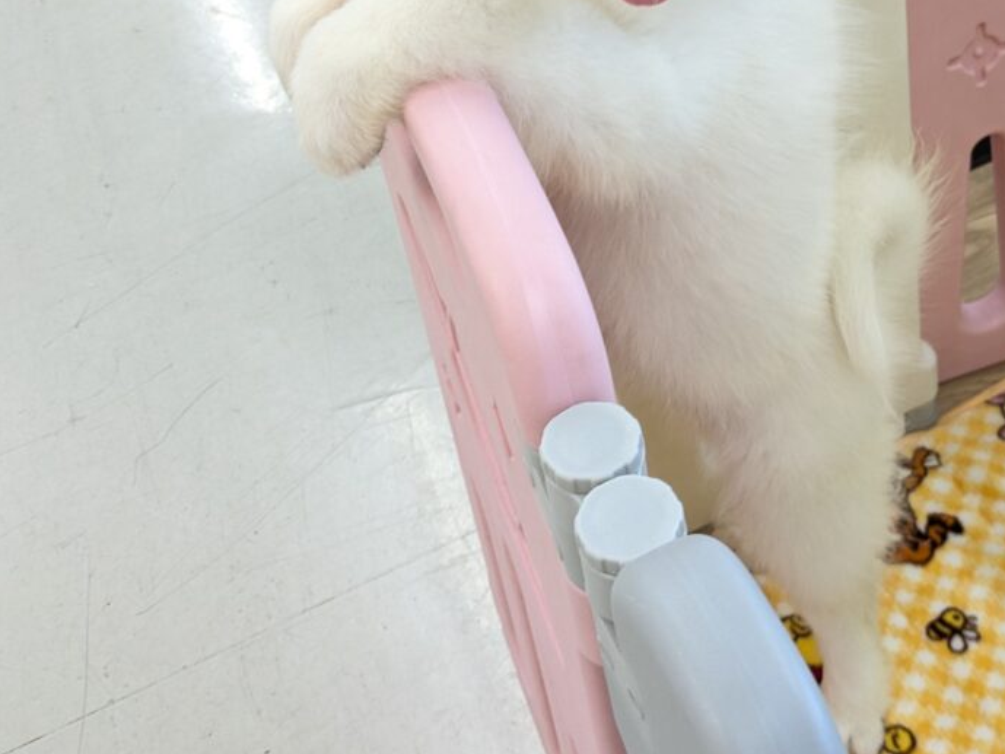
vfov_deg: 30.2
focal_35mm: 47
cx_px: 684
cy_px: 153
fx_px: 1365
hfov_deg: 39.9
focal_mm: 4.38
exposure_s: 1/99.9
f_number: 1.73
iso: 105
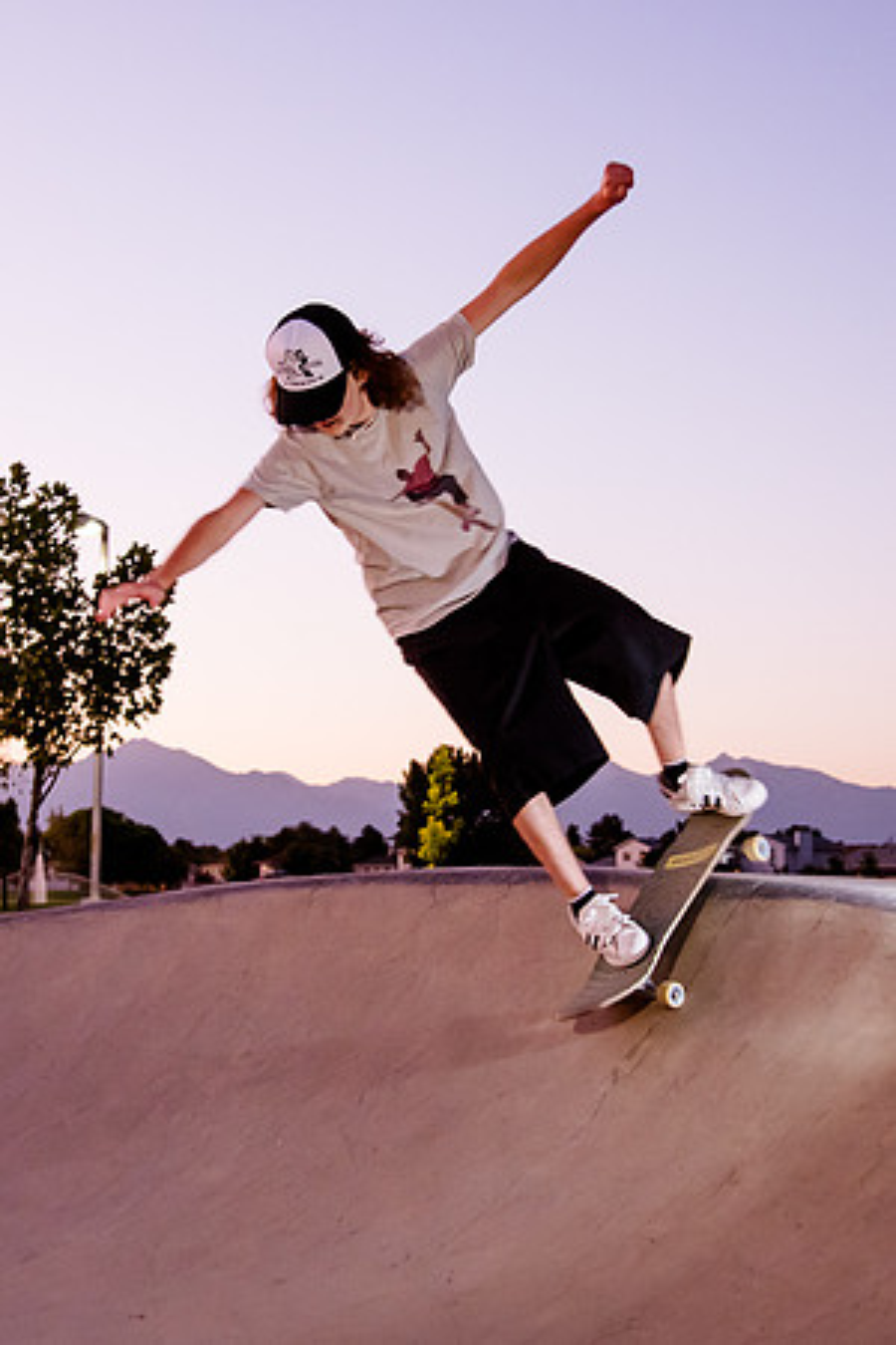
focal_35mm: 58
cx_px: 334
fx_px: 2180
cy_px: 604
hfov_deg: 23.2
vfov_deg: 34.2
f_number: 4
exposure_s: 1/100
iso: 3200
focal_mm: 34
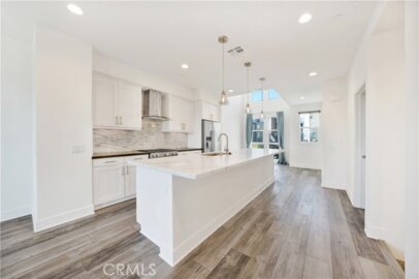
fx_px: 140
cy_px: 140
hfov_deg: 112.7
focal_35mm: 12
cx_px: 210
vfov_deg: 89.9
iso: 400
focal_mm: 12
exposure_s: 1/60
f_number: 7.1
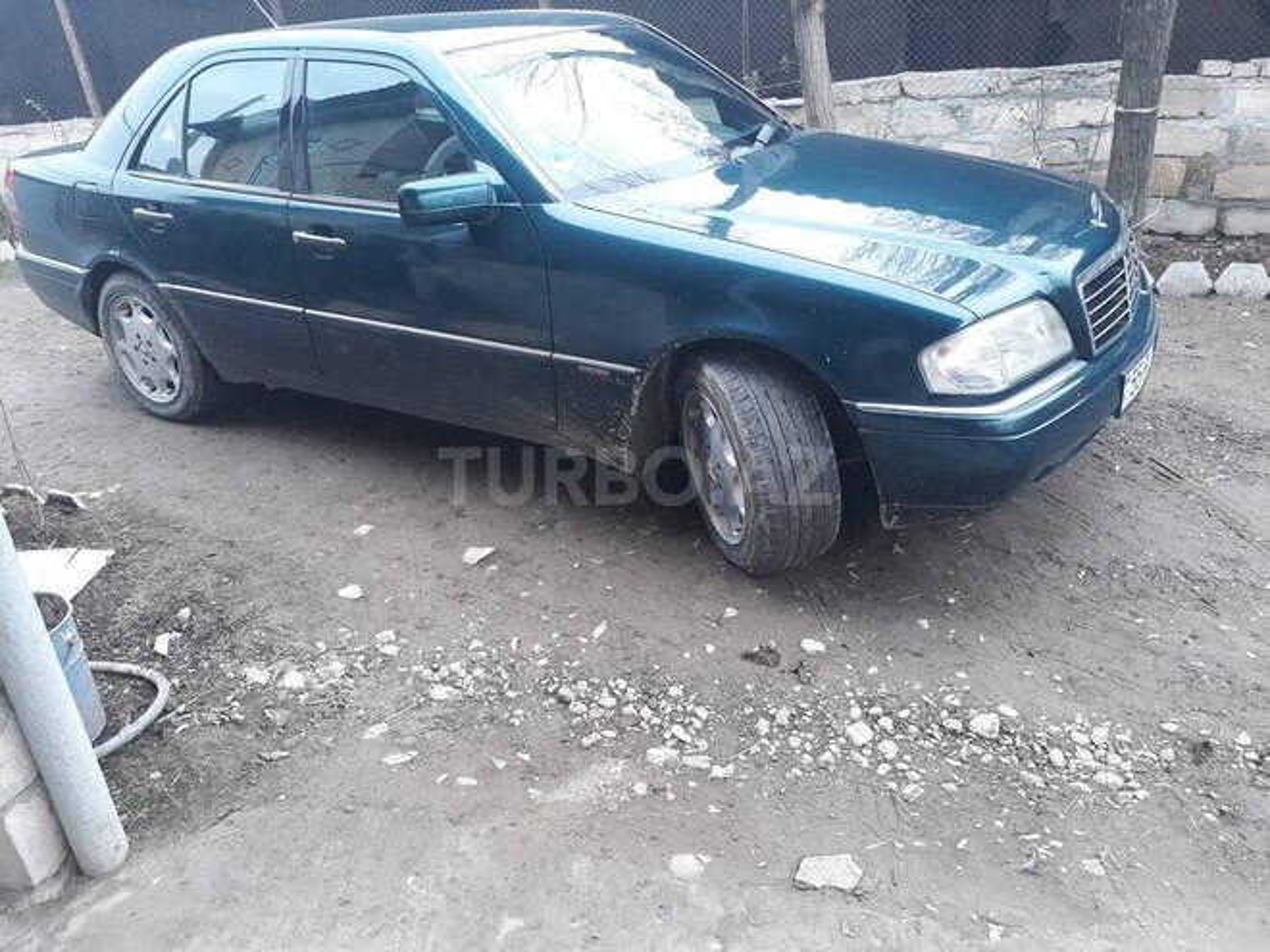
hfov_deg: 65.3
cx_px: 635
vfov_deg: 51.4
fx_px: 991
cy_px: 476
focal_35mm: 27
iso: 64
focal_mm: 3.6
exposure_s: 1/100
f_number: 1.9
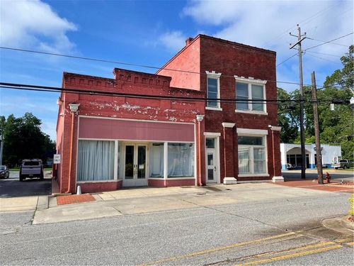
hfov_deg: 67.3
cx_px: 177
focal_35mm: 26
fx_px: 266
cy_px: 133
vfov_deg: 53.1
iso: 32
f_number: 1.6
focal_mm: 4.2
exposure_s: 1/3125
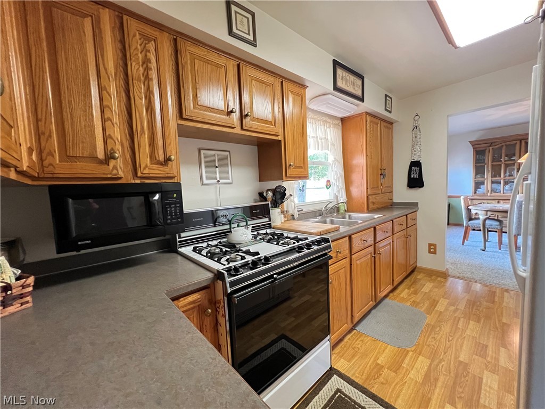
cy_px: 204
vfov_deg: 89.9
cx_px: 272
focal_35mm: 13
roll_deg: +3.1
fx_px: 205
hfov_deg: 106.2
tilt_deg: -4.3
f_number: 1.8
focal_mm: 1.57
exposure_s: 1/60
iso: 800
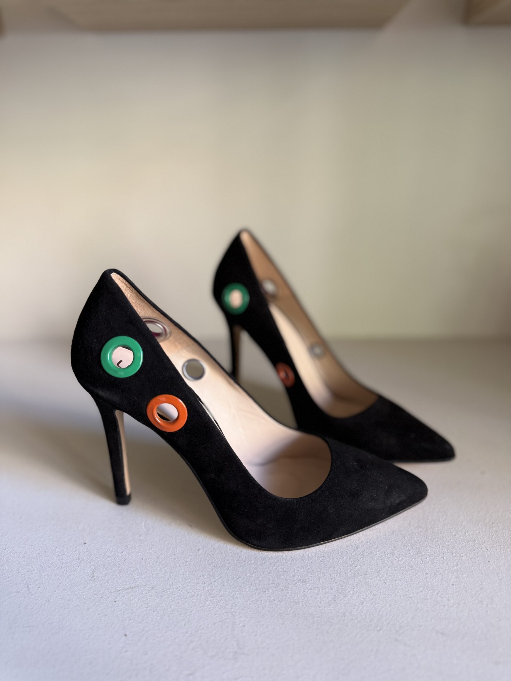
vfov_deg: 71.6
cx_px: 256
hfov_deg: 56.8
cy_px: 340
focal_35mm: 24
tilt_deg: -20.4
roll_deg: +1.1
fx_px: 472
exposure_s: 1/73
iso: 200
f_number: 1.78
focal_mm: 6.76
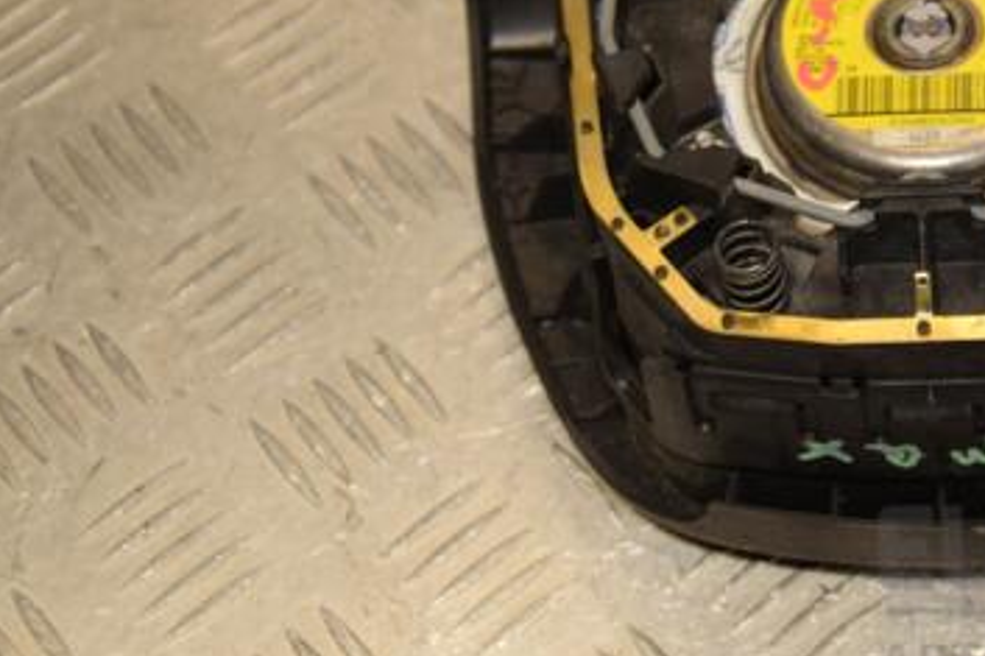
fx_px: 2789
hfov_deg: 19.8
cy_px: 176
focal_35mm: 102
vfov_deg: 13.4
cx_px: 826
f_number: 5
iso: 800
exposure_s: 1/200
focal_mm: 40
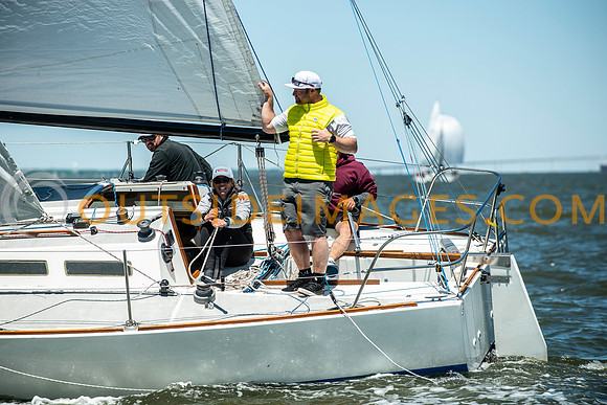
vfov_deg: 6.9
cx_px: 304
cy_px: 202
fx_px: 3373
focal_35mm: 200
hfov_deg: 10.3
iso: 320
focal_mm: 200
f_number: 5
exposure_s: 1/3200
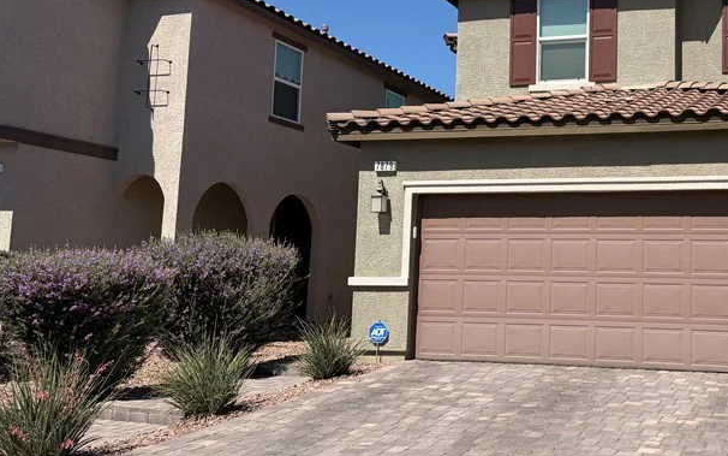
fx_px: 853
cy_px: 171
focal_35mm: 43
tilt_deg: +7.4
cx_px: 592
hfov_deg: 43.8
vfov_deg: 29.8
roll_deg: -1.1
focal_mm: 6.76
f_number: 1.78
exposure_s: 1/6173
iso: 80
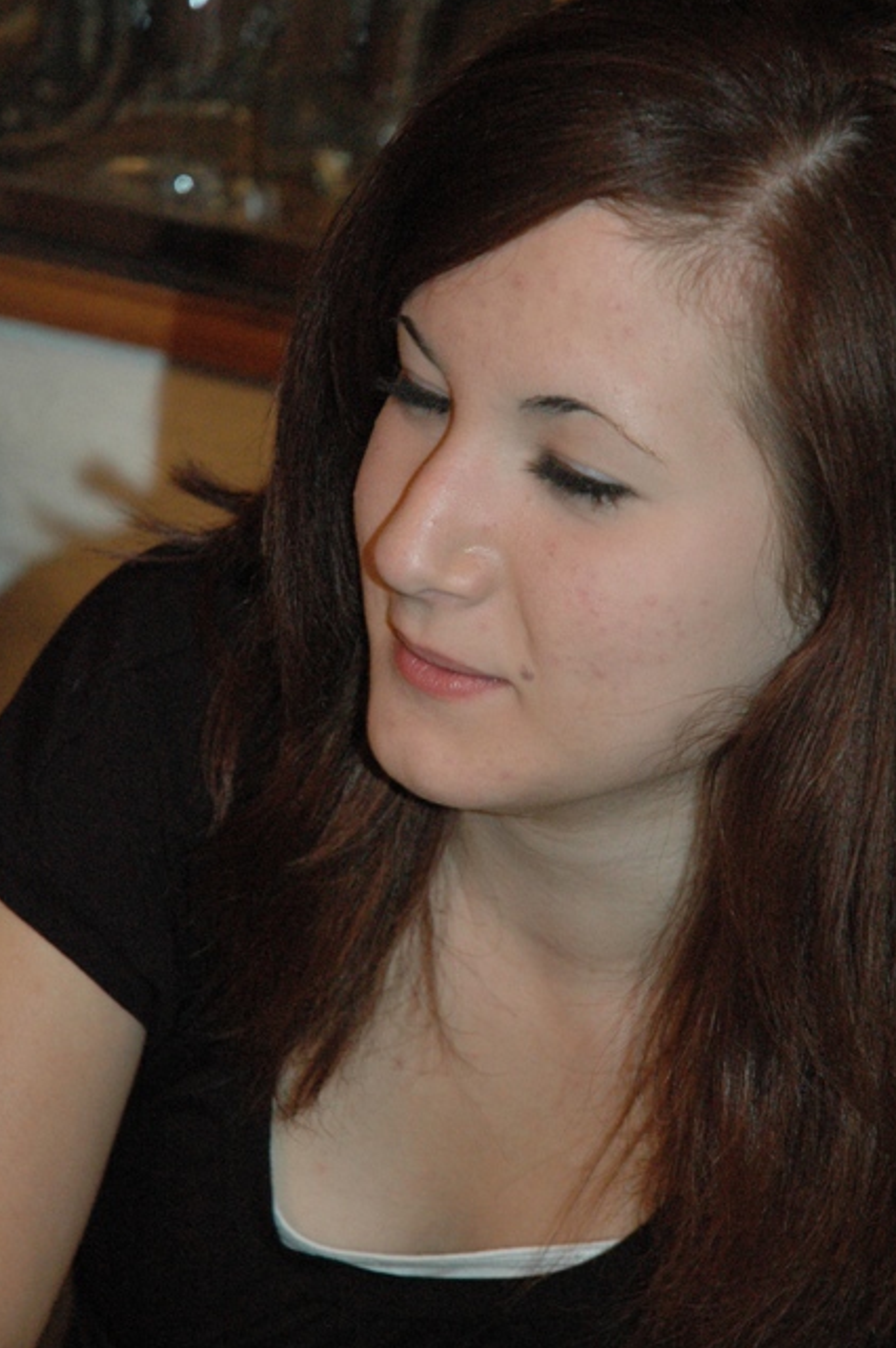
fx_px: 4901
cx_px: 545
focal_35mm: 131
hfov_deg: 10.4
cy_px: 692
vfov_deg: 15.7
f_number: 5
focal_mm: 70
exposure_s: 1/60
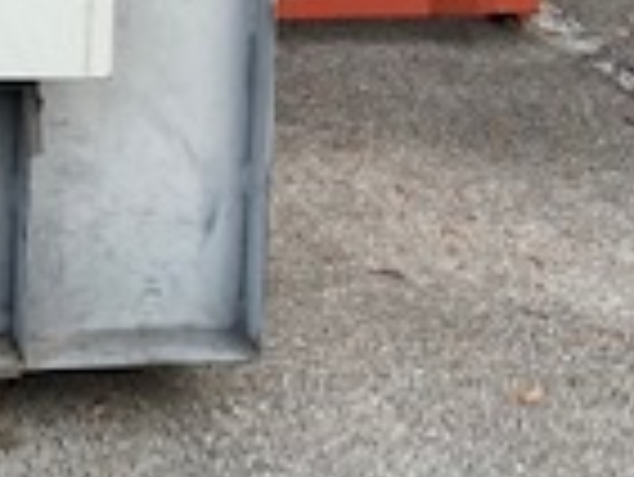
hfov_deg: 15.5
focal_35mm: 118
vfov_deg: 11.2
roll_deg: -0.5
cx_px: -301
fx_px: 2163
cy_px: -531
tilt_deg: -4.2
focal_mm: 4.2
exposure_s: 1/121
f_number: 1.6
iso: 32
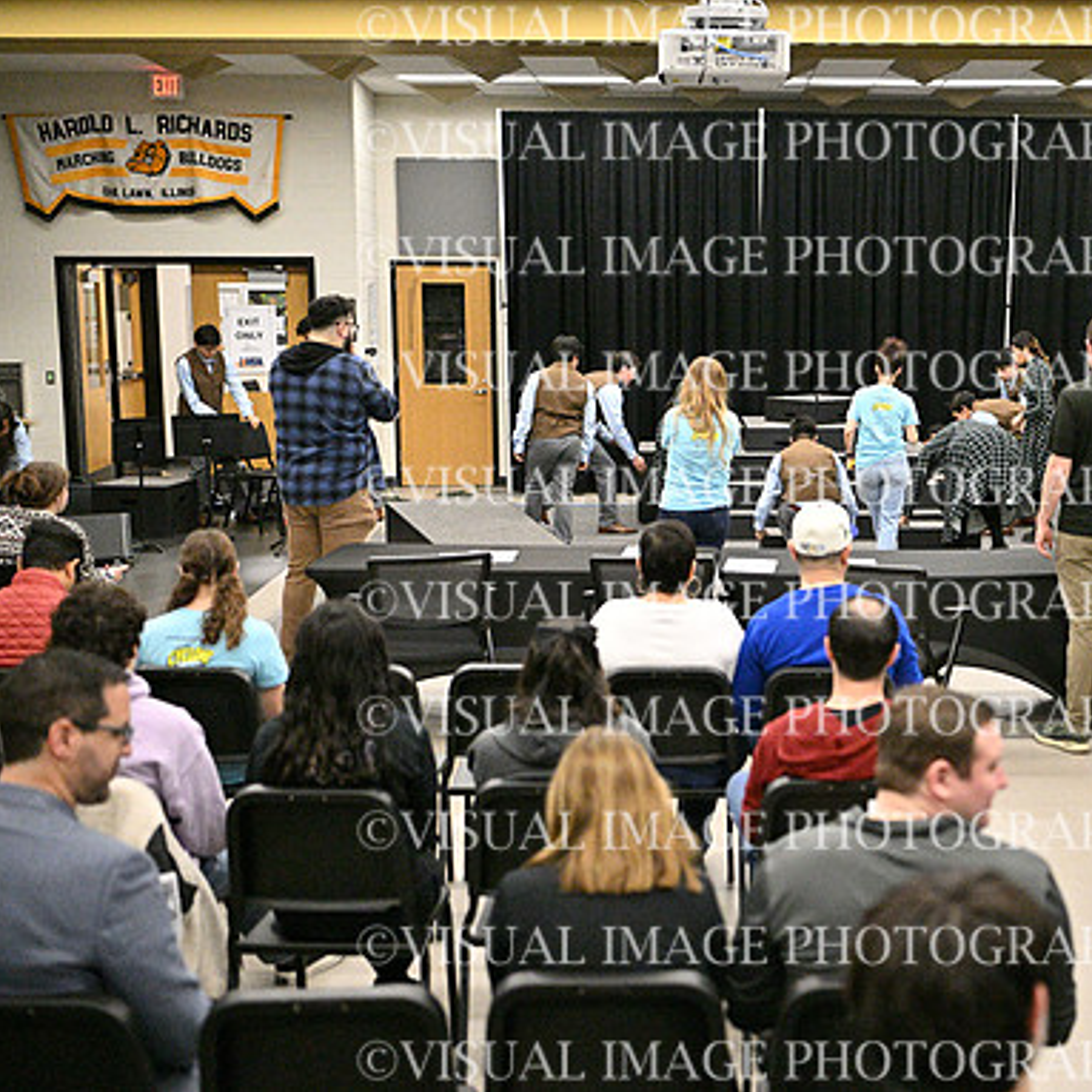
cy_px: 543
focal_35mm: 45
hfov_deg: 37.0
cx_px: 770
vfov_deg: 37.6
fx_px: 1606
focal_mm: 35
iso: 12800
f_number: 2
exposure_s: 1/2000
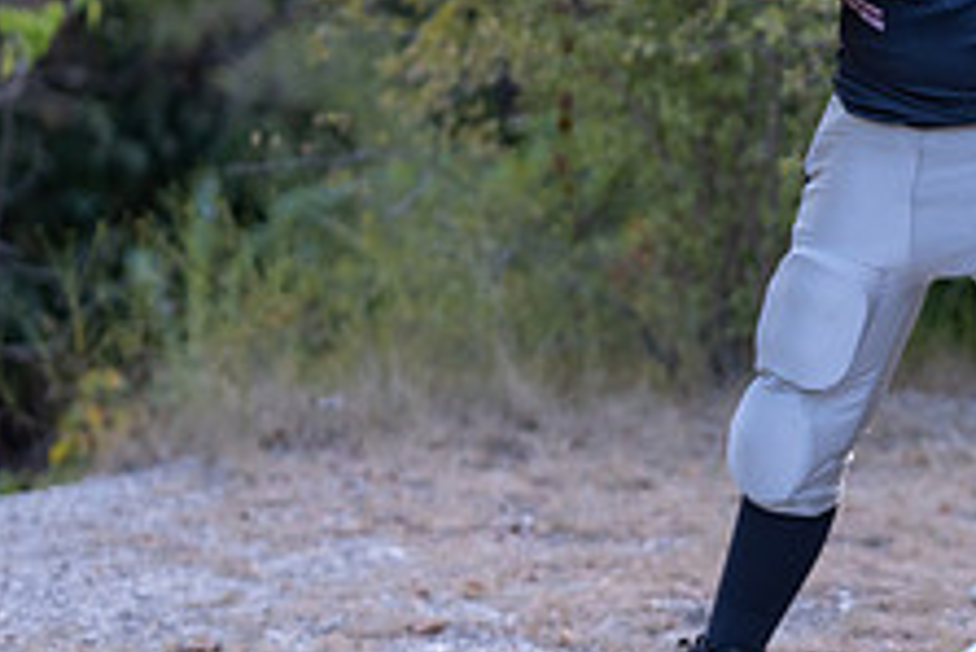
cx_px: 1142
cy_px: 125
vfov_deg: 6.5
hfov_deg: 9.5
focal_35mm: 213
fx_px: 5778
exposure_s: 1/320
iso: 500
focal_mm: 82
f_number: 2.8
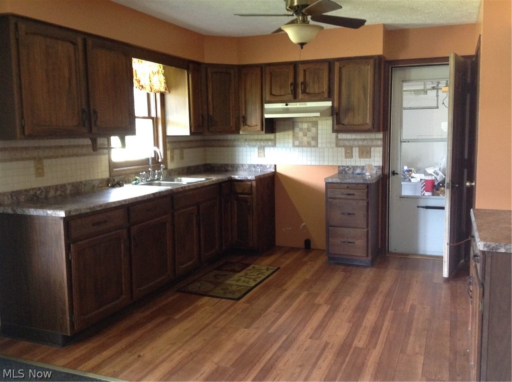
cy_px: 191
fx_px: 517
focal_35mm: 35
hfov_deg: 52.7
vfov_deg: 40.6
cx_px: 256
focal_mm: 4.28
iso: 320
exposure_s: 1/15
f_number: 2.4
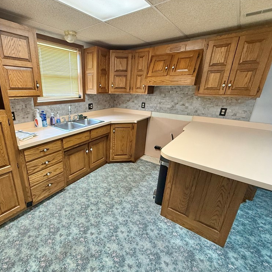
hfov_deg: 82.2
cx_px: 100
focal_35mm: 17
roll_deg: +0.0
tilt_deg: -18.6
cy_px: 139
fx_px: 151
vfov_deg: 84.0
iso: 320
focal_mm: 2.22
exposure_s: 1/60
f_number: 2.2
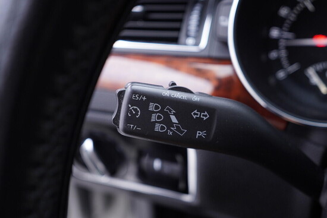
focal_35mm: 36
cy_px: 109
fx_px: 327
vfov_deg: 36.9
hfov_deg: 53.1
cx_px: 164
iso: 250
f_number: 2.8
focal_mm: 24
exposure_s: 1/40
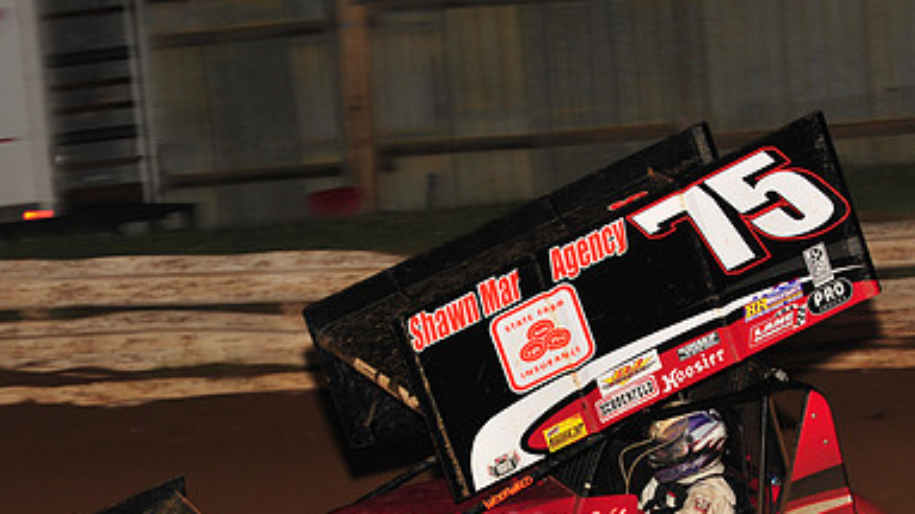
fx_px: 5578
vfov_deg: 5.3
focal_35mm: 230
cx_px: 514
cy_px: 435
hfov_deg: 9.4
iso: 1000
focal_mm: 145
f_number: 7.1
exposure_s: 1/320
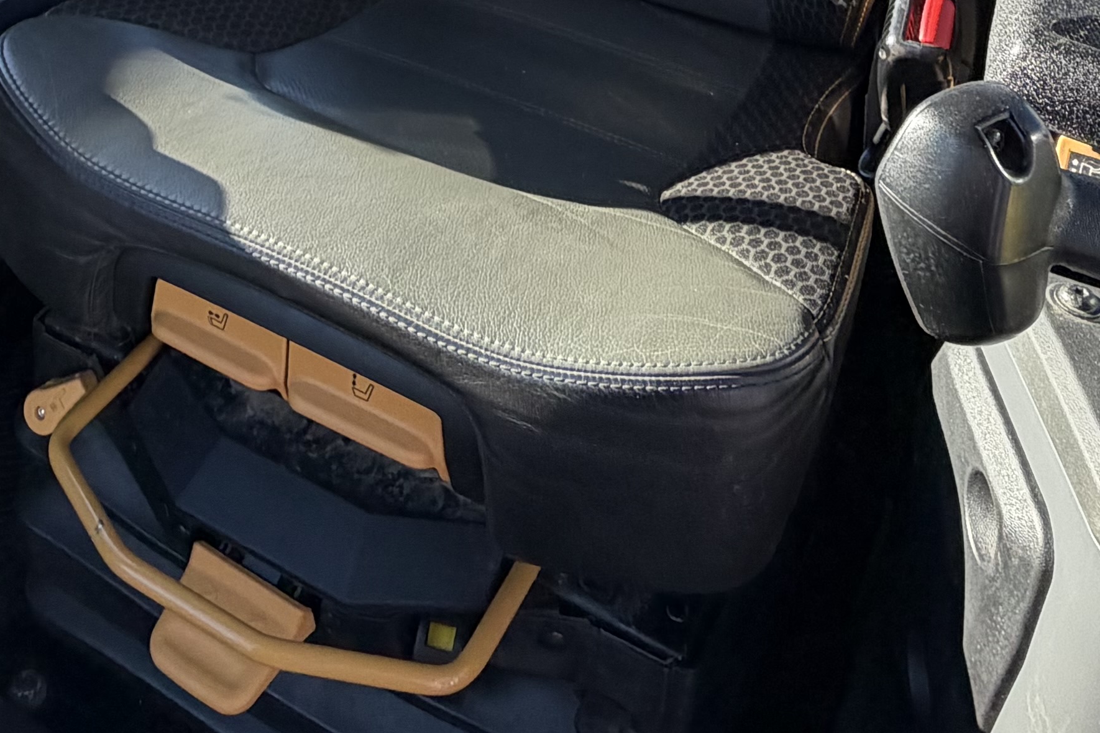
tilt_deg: -14.7
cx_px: 429
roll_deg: -0.9
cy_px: -361
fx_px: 1436
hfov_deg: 41.7
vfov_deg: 23.2
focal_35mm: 47
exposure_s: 1/188
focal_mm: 2.22
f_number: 2.2
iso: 64
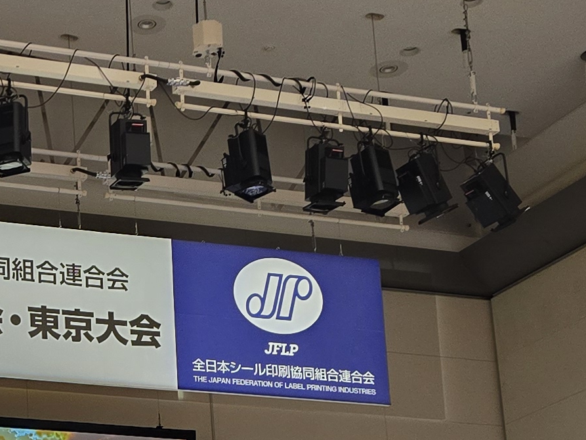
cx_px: -222
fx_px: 1744
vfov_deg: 13.9
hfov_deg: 17.6
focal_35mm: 103
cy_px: 548
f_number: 1.7
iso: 320
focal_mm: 6.3
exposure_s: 1/100
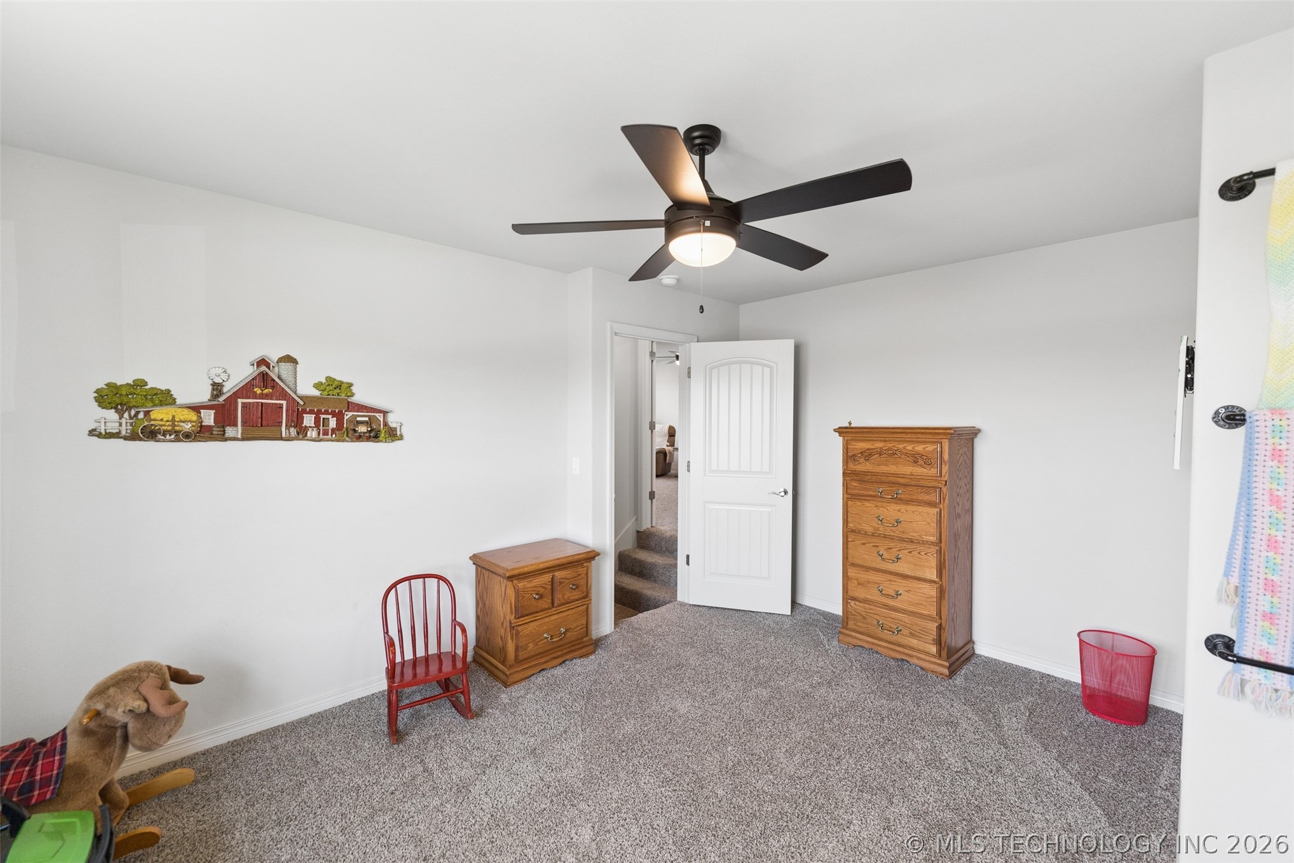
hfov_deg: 101.9
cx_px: 647
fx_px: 525
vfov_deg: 78.8
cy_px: 432
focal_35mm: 15
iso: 400
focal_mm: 14.6
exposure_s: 1/250
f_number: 2.8
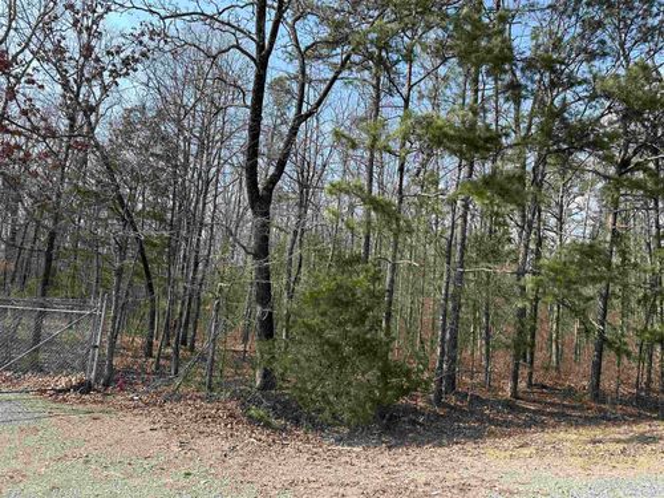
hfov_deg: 71.6
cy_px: 249
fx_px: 460
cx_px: 332
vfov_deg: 56.8
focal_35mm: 24
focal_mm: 6.86
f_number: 1.78
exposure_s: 1/1639
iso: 80
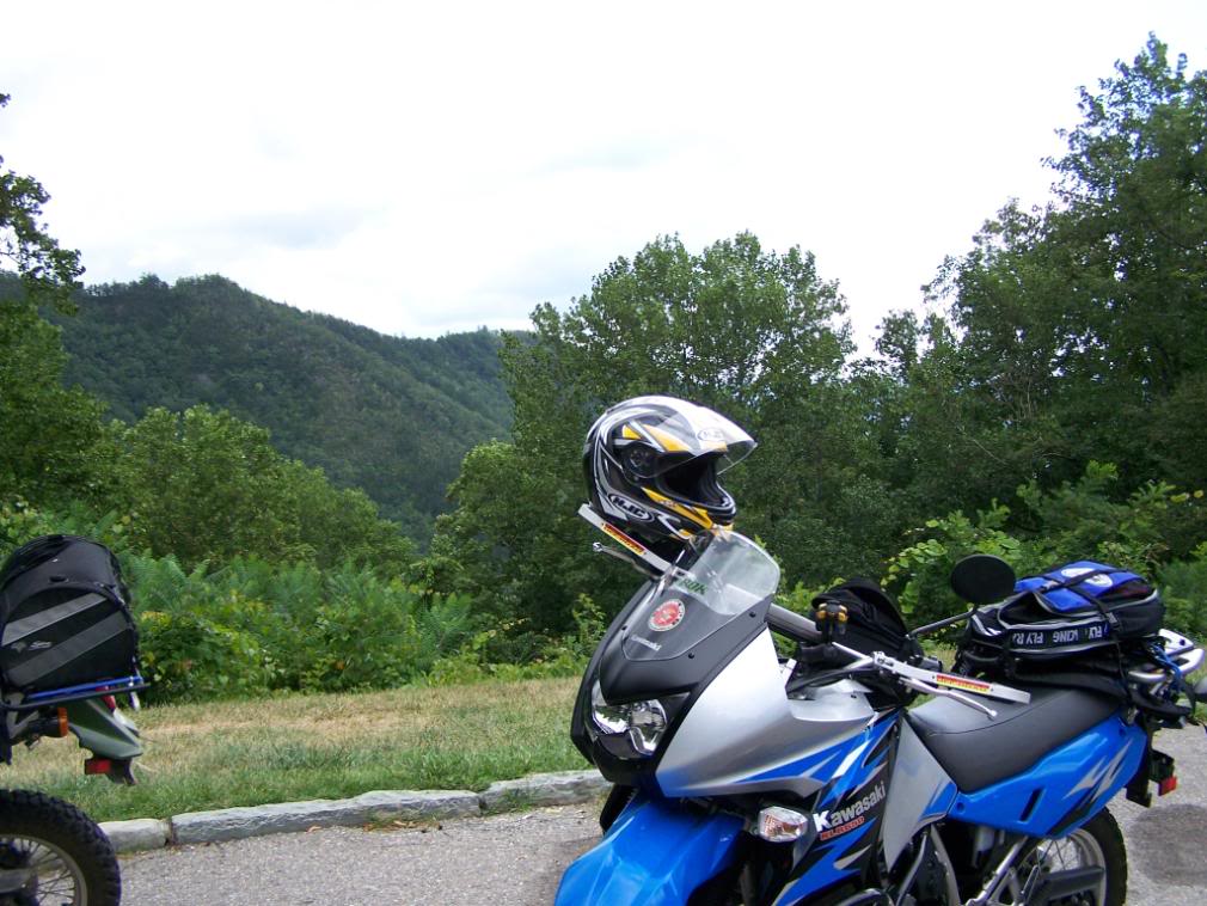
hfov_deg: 49.0
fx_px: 1325
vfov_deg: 37.7
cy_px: 453
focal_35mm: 38
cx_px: 604
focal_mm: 6.3
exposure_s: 1/500
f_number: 2.8
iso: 80
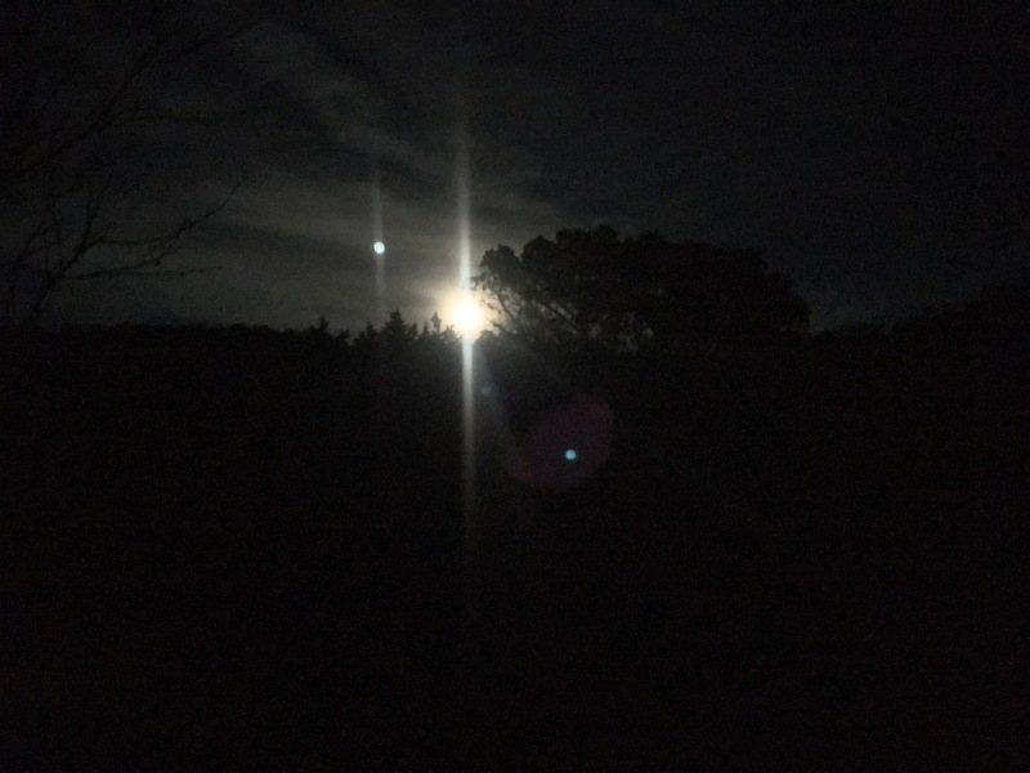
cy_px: 386
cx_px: 515
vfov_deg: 48.2
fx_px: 863
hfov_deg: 61.7
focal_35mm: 29
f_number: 2.2
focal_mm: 4.15
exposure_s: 1/15
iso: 2000
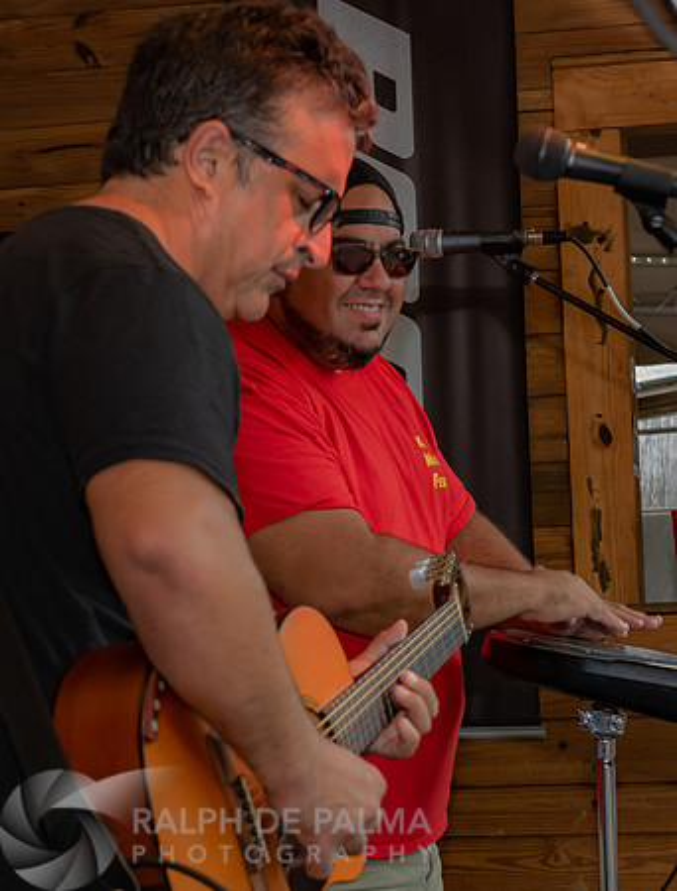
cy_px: 614
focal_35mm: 112
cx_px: 235
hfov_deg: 13.3
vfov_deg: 17.4
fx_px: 2897
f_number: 5.6
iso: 800
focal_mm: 52
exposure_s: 1/160
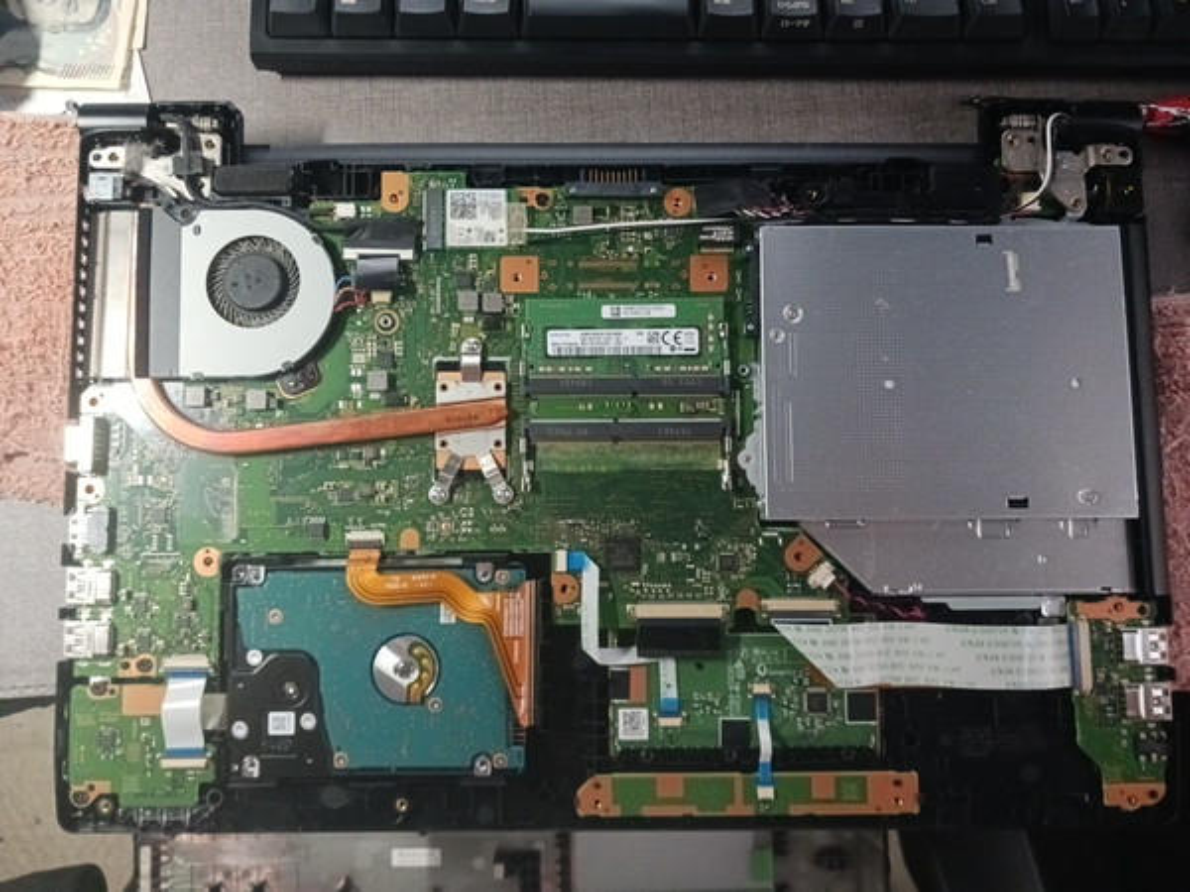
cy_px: 446
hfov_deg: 65.3
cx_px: 595
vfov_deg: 51.4
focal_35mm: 27
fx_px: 928
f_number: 1.8
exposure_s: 1/20
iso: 603
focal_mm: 4
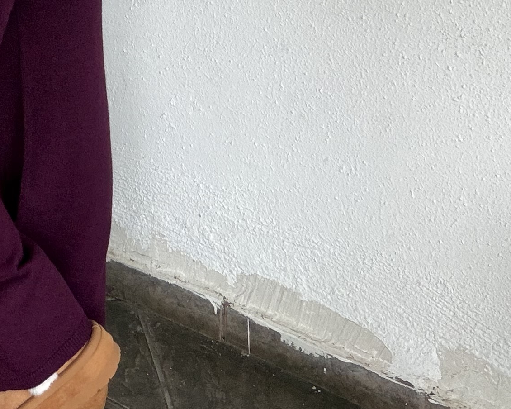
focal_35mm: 80
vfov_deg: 17.5
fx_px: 1210
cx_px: 15
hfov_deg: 23.0
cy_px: -179
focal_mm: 2.71
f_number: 1.9
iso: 80
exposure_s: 1/60
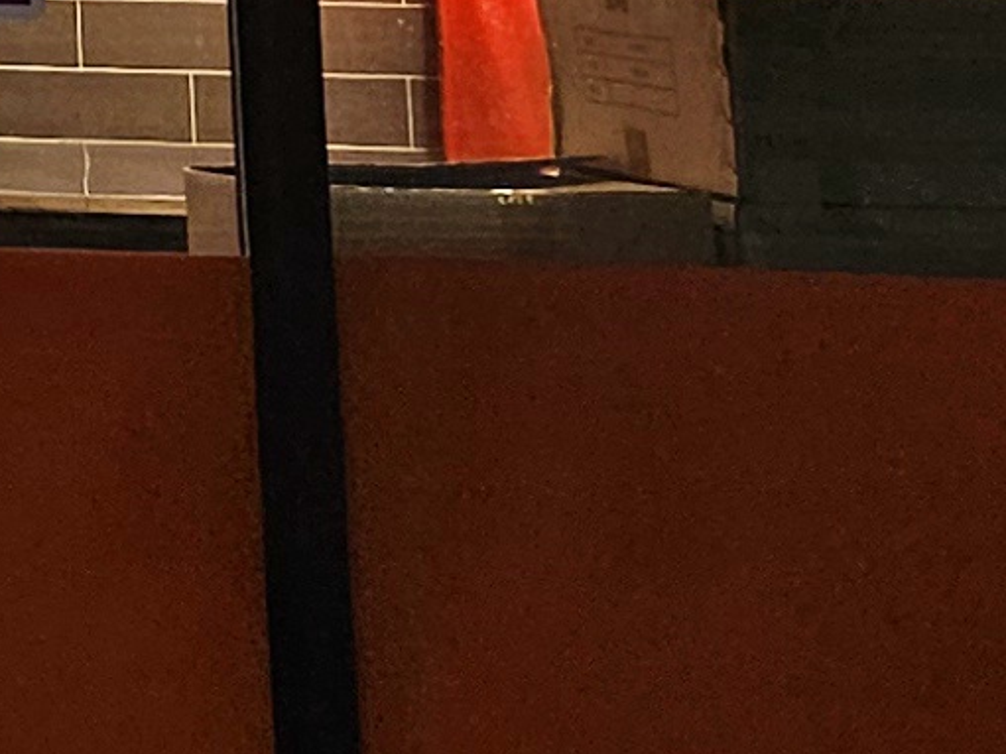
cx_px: -1888
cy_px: -1197
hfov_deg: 9.1
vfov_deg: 7.6
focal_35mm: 180
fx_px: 5230
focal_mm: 5.4
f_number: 1.8
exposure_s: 1/120
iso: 320
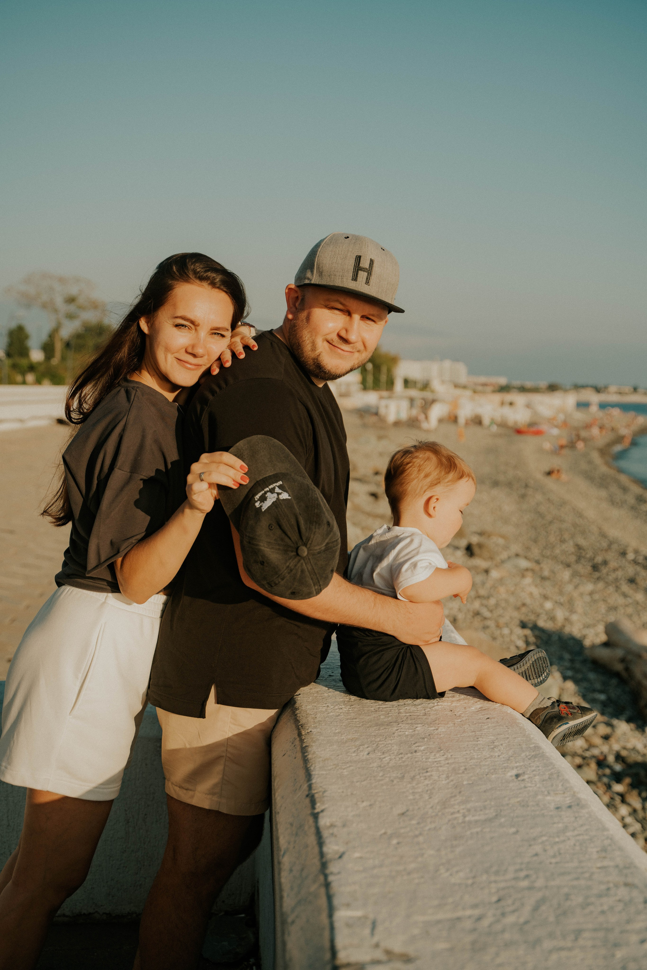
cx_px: 324
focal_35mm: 44
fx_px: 1186
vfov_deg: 44.5
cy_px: 485
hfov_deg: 30.5
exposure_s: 1/1000
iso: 100
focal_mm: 44
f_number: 3.5
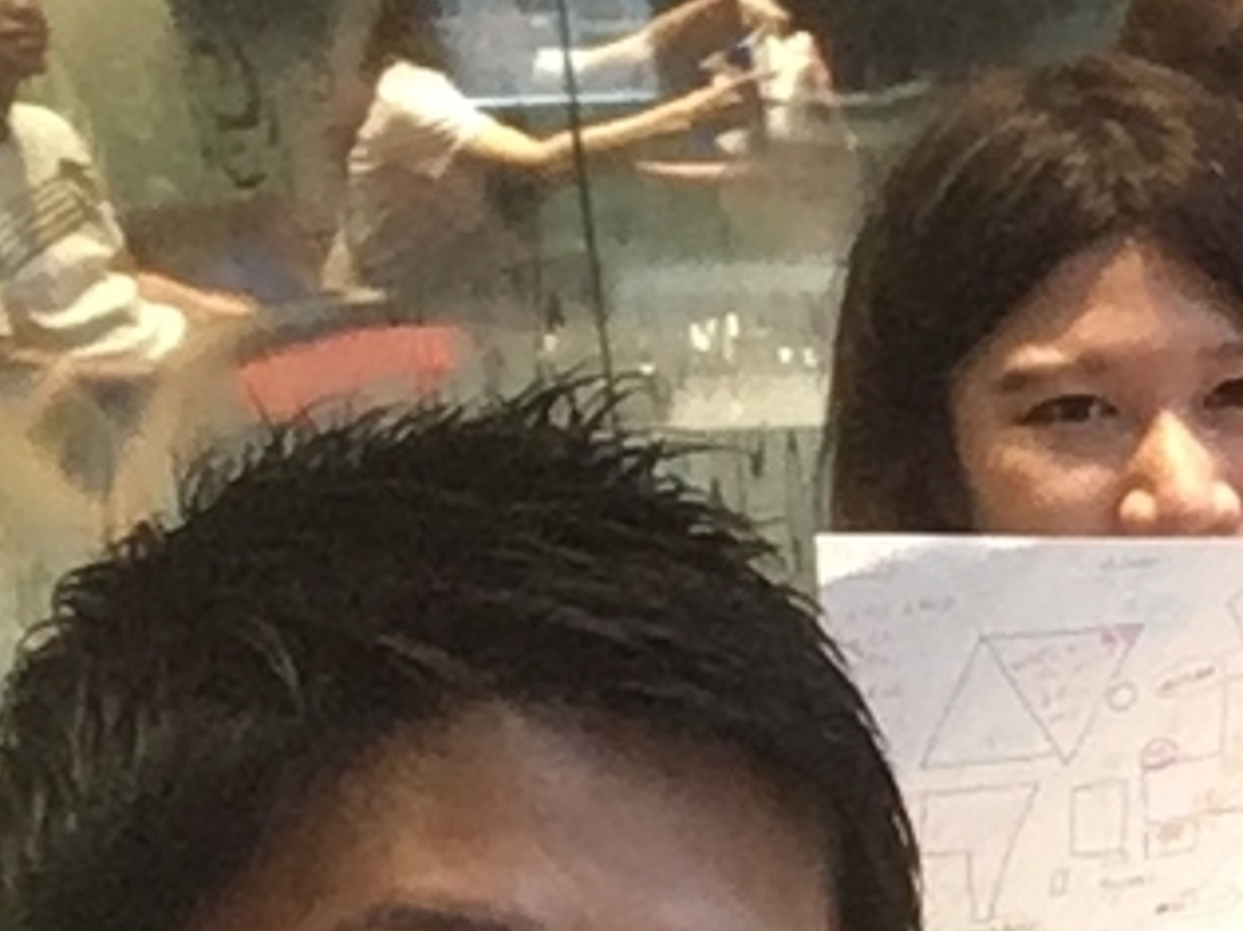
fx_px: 4236
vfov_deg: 12.2
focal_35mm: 118
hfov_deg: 15.0
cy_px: 1223
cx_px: 2091
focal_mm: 2.15
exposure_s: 1/30
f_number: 2.4
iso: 250
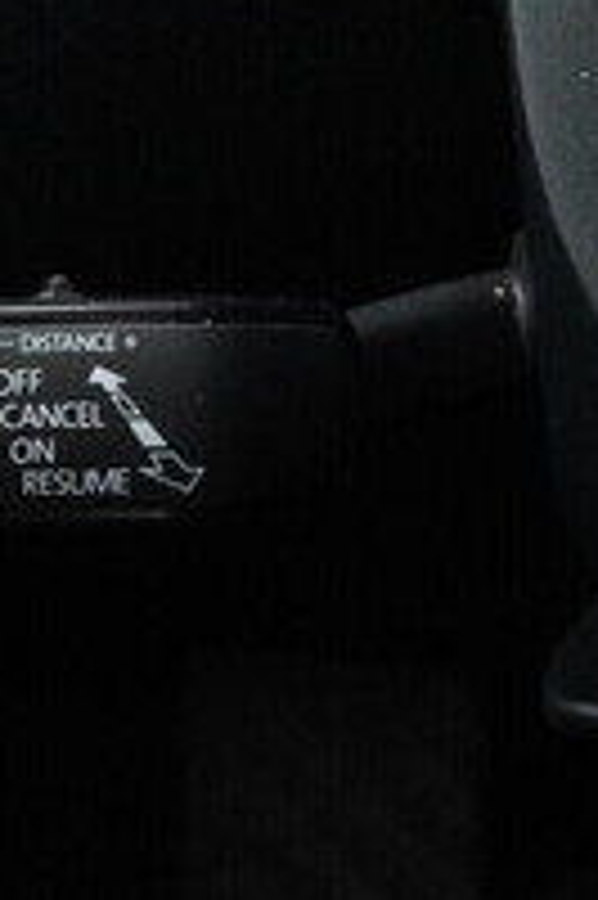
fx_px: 2471
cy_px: 90
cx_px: 148
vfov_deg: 20.2
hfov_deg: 13.7
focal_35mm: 99
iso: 6400
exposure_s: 1/100
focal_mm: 24
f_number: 9
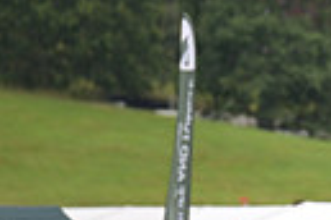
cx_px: 639
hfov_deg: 2.3
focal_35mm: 897
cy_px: 58
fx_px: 8247
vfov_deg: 1.5
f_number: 3.2
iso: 220
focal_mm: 200
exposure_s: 1/1250
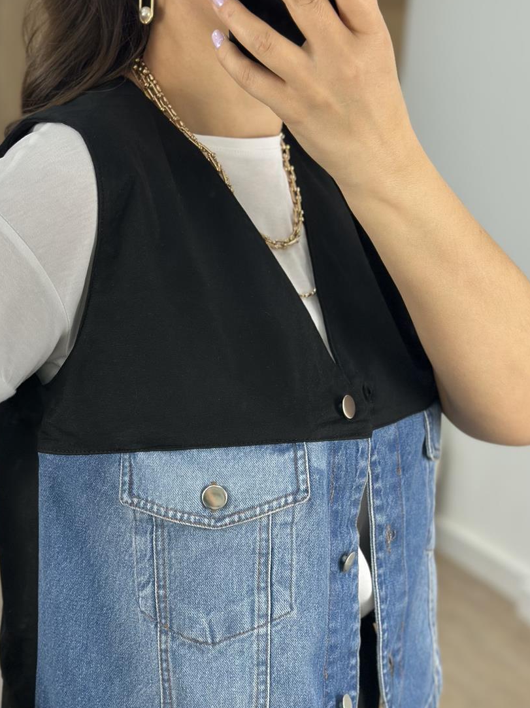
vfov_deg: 27.2
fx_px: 1450
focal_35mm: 71
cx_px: 145
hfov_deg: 20.6
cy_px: 486
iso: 64
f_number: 1.78
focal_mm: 6.86
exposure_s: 1/100
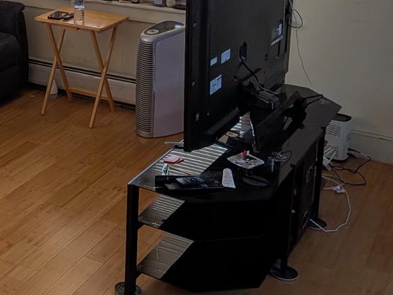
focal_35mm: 61
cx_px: -51
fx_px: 693
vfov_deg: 22.9
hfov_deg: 28.5
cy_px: -12
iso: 26
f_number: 1.7
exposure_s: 1/405
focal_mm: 4.53
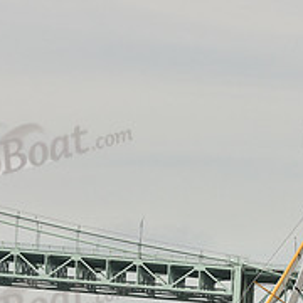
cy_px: 379
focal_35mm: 246
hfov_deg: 7.1
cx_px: 220
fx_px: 2436
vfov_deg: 7.1
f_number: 6.3
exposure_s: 1/3200
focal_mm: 90
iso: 400
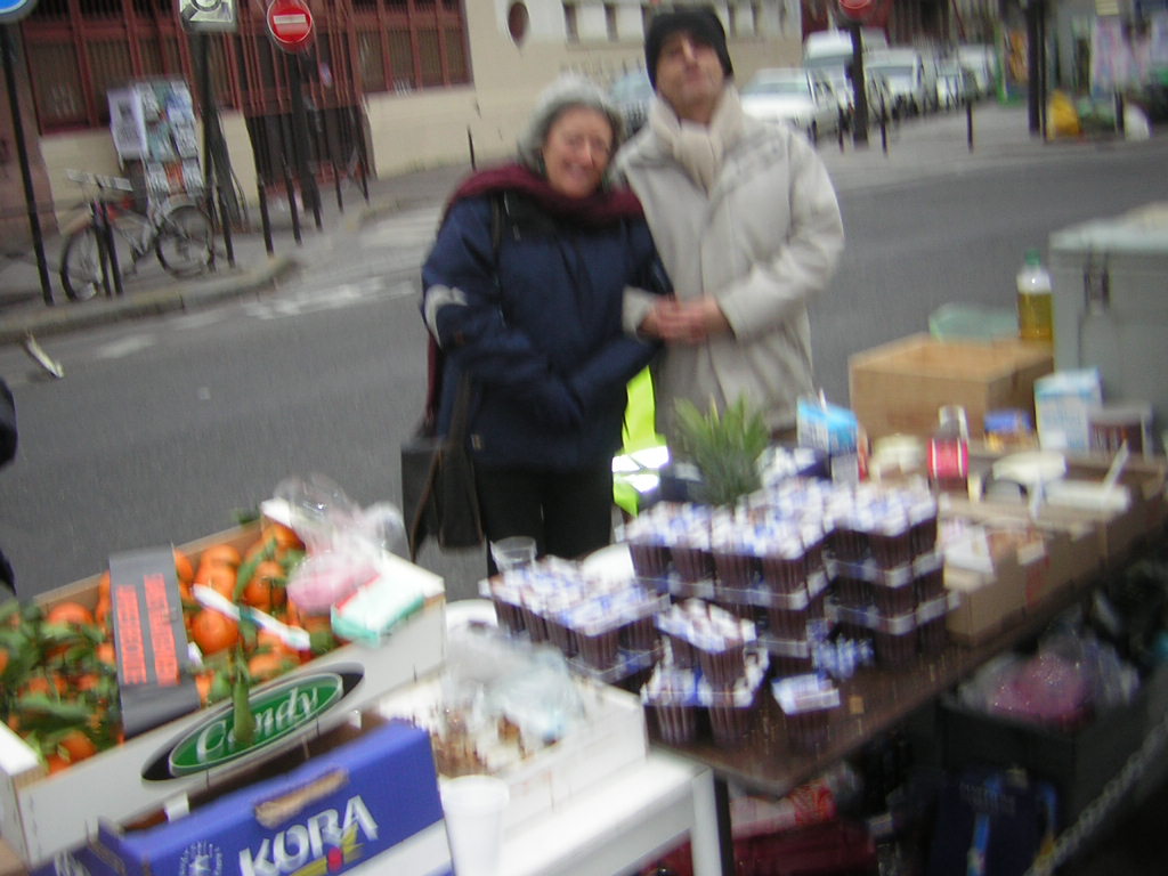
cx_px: 584
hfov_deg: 51.4
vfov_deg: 39.7
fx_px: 1215
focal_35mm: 36
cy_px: 438
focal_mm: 4.7
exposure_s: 1/33
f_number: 2.6
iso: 50
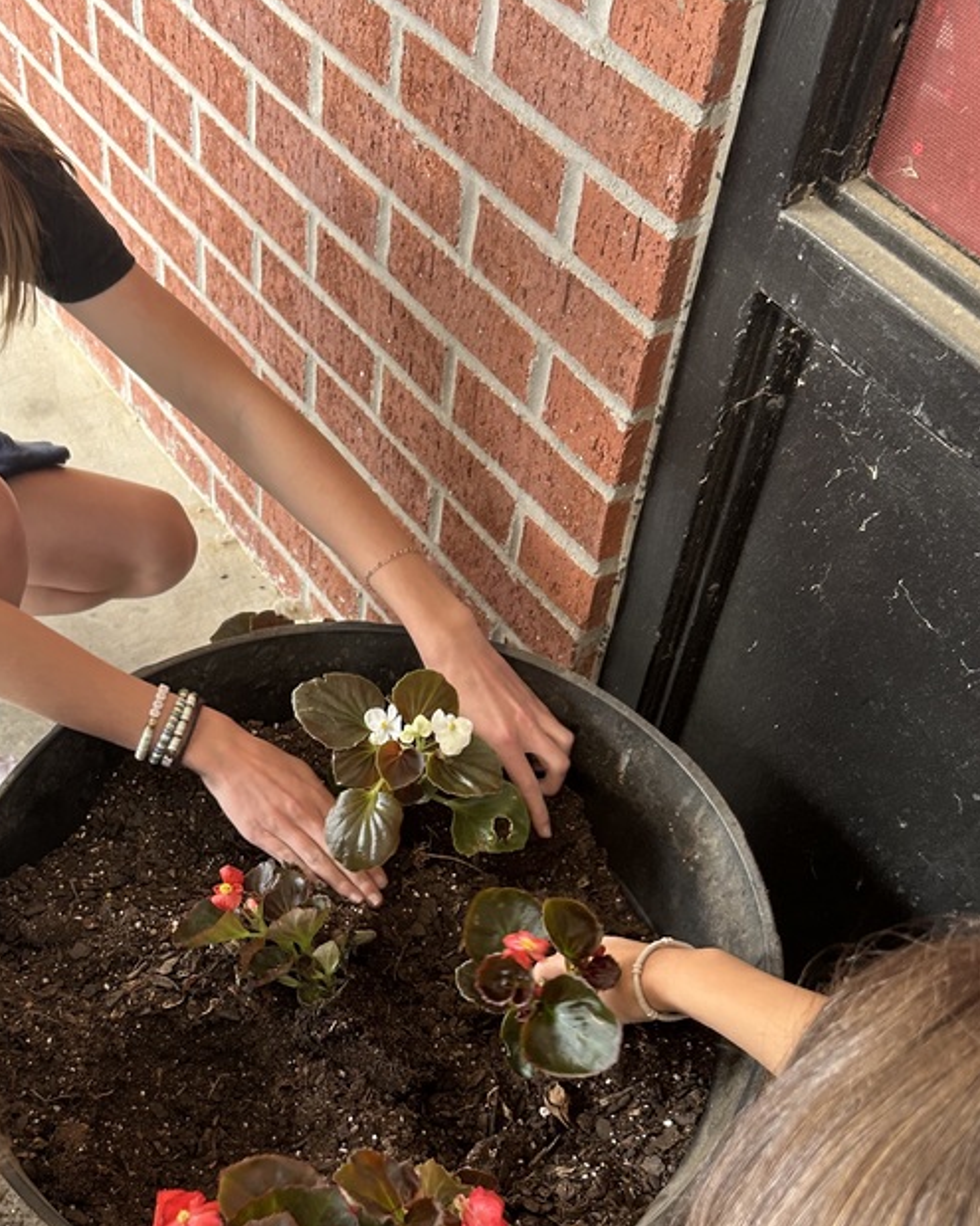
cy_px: 943
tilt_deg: -56.3
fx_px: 1523
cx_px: 327
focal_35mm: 42
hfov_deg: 35.3
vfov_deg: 42.3
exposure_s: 1/82
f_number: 1.5
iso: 125
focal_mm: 5.7
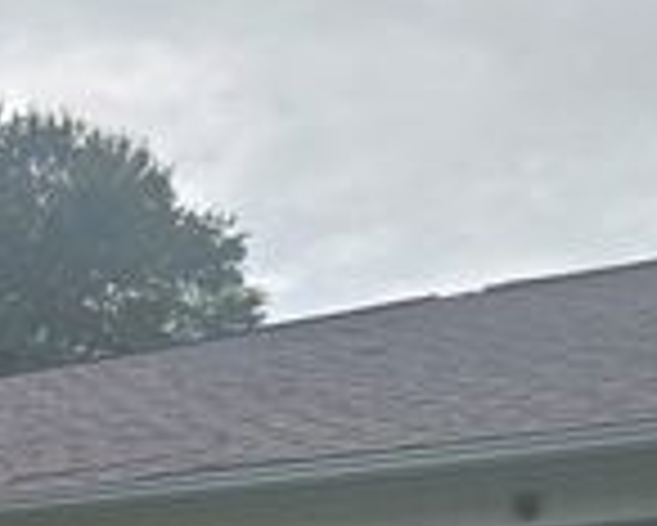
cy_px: 645
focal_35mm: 77
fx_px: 1498
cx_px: 0
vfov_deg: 18.8
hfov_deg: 23.7
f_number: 1.8
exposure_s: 1/2921
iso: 50
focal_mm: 5.4
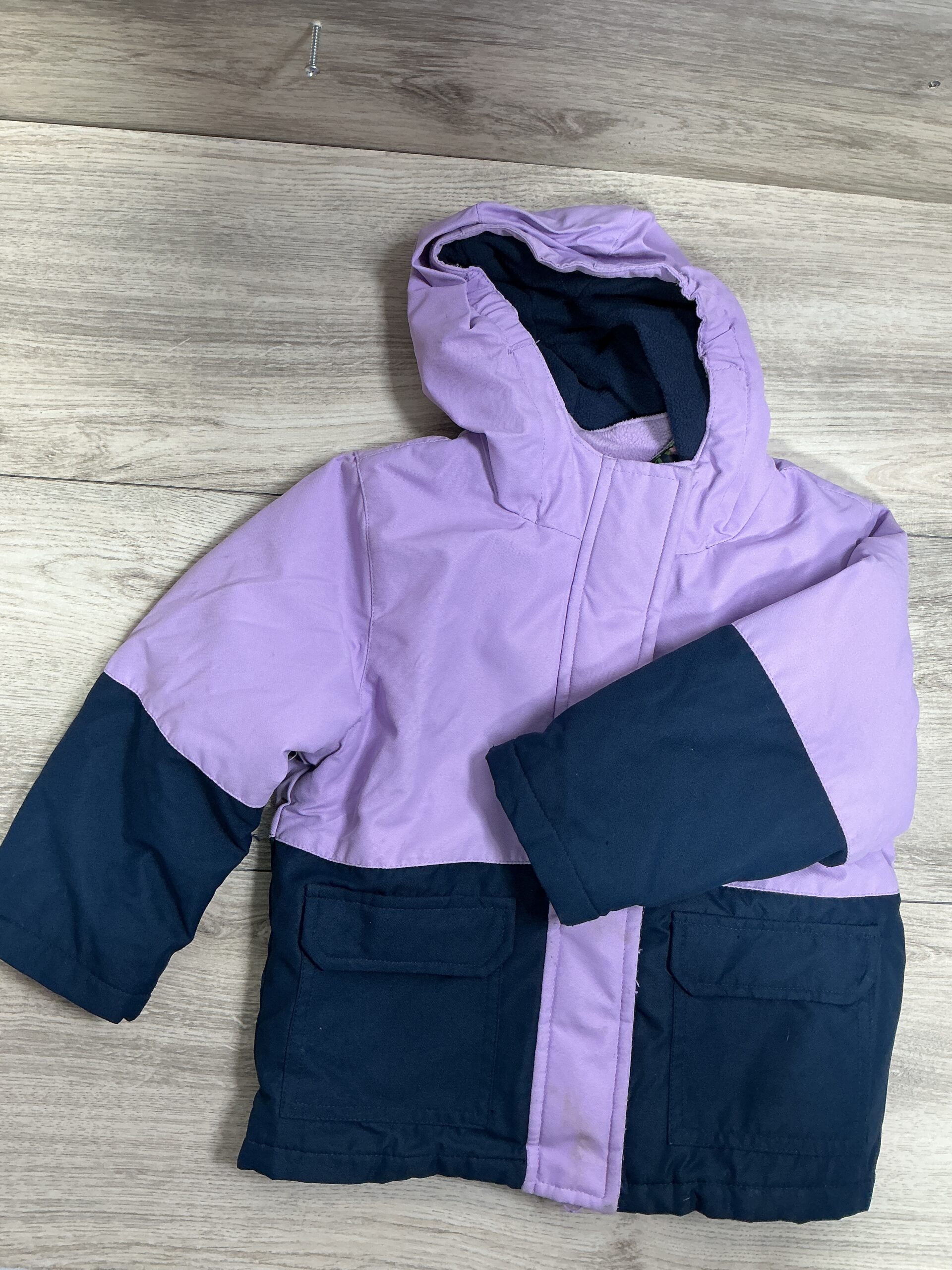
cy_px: 635
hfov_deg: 48.2
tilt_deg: -83.4
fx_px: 1063
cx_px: 476
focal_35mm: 29
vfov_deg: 61.7
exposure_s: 1/50
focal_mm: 3
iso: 80
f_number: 1.8
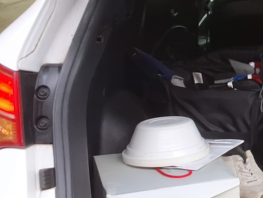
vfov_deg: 14.2
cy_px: 15
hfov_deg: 17.9
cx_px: 334
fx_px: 782
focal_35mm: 103
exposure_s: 1/121
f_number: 1.9
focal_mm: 2.91
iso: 32
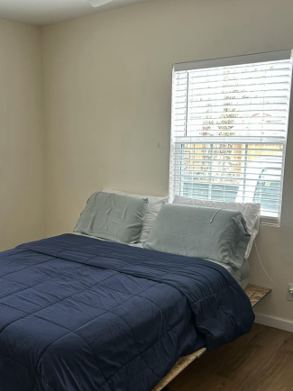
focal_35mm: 40
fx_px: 452
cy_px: 217
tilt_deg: -11.2
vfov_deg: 46.7
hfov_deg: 35.2
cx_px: 78
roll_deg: +0.8
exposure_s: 1/83
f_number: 1.5
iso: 125
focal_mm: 5.7
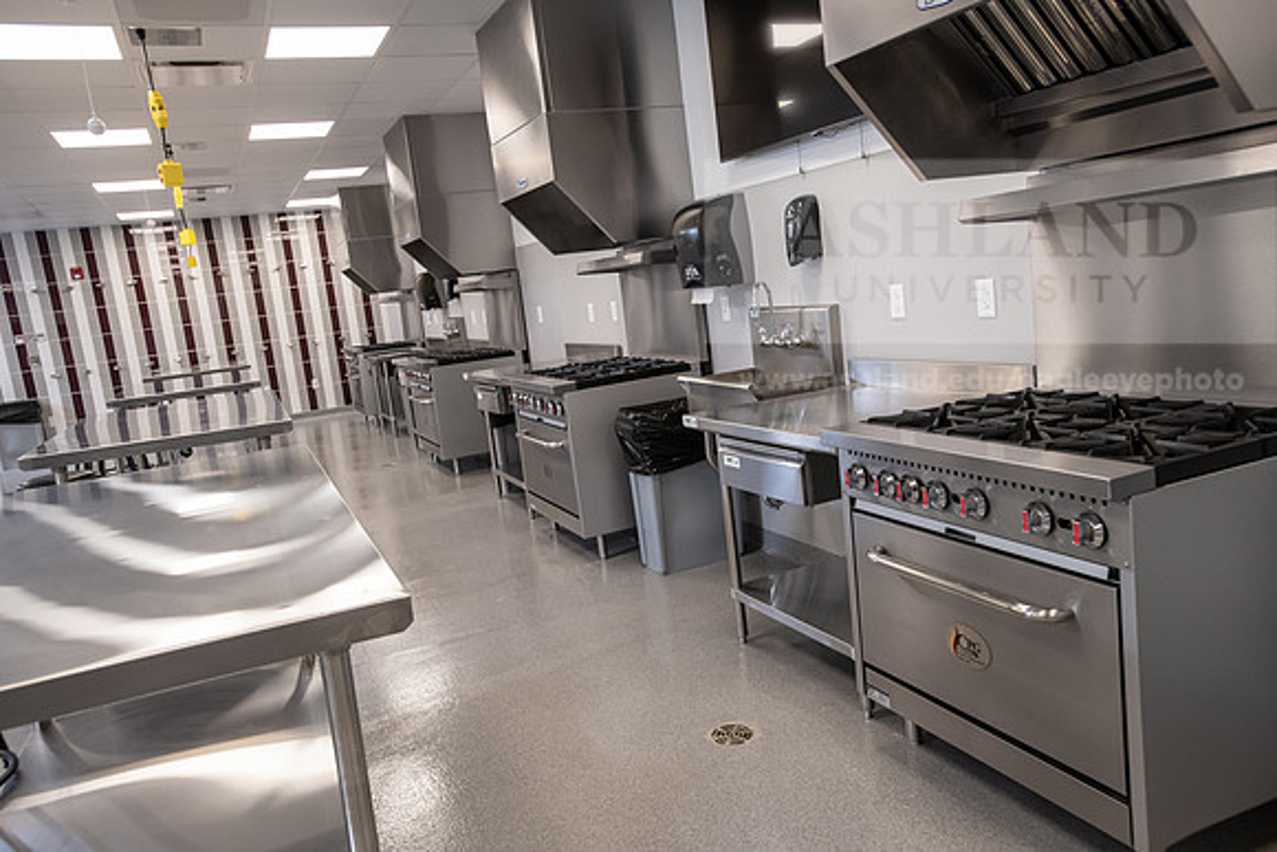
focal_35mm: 26
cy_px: 426
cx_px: 638
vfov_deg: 49.6
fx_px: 922
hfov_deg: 69.4
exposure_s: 1/160
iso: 1250
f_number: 5.6
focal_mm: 26
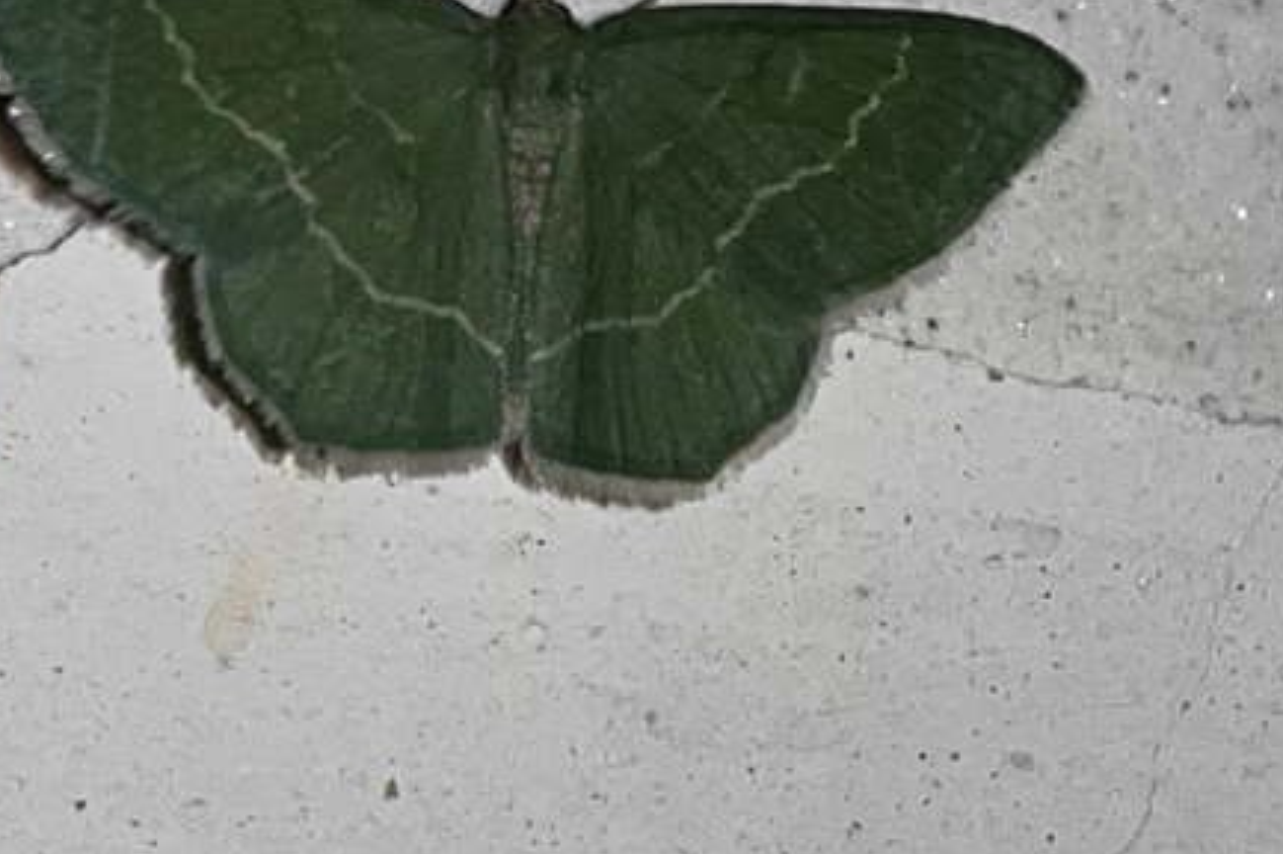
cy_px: 222
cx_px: 536
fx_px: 1424
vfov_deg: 32.8
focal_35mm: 40
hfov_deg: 48.3
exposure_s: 1/2967
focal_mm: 5.1
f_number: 1.6
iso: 32
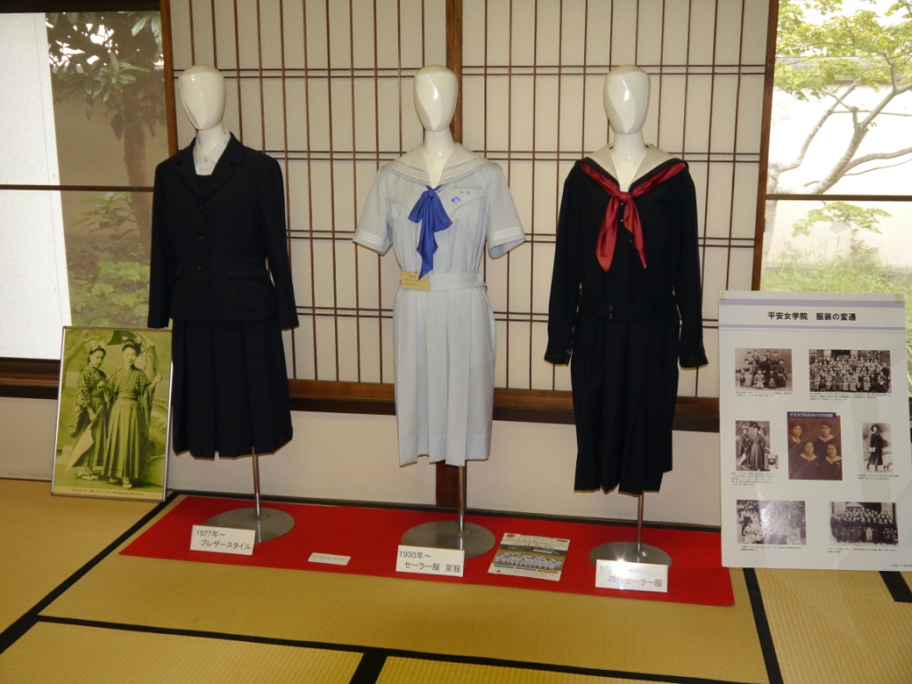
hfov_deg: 46.8
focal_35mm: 40
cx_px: 456
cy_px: 342
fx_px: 1054
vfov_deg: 36.0
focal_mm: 20
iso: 640
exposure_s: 1/125
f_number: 4.2
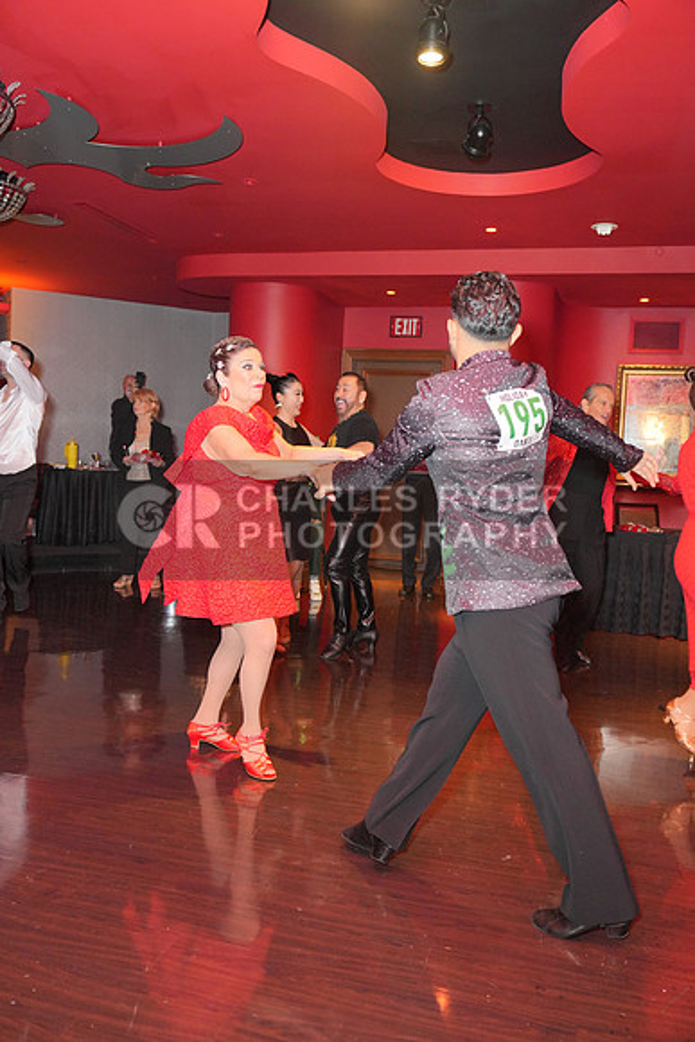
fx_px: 897
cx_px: 348
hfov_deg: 42.3
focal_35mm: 31
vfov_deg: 60.3
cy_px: 521
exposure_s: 1/200
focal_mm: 31
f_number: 4
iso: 4000
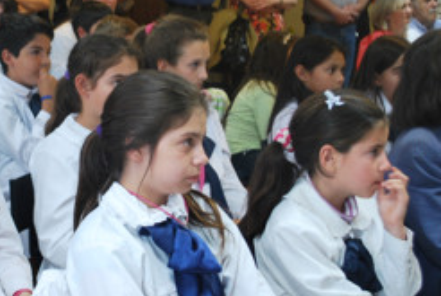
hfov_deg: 23.3
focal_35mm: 85
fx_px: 1043
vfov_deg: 16.1
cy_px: 144
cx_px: 55
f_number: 4.8
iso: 400
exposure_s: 1/13
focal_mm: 30
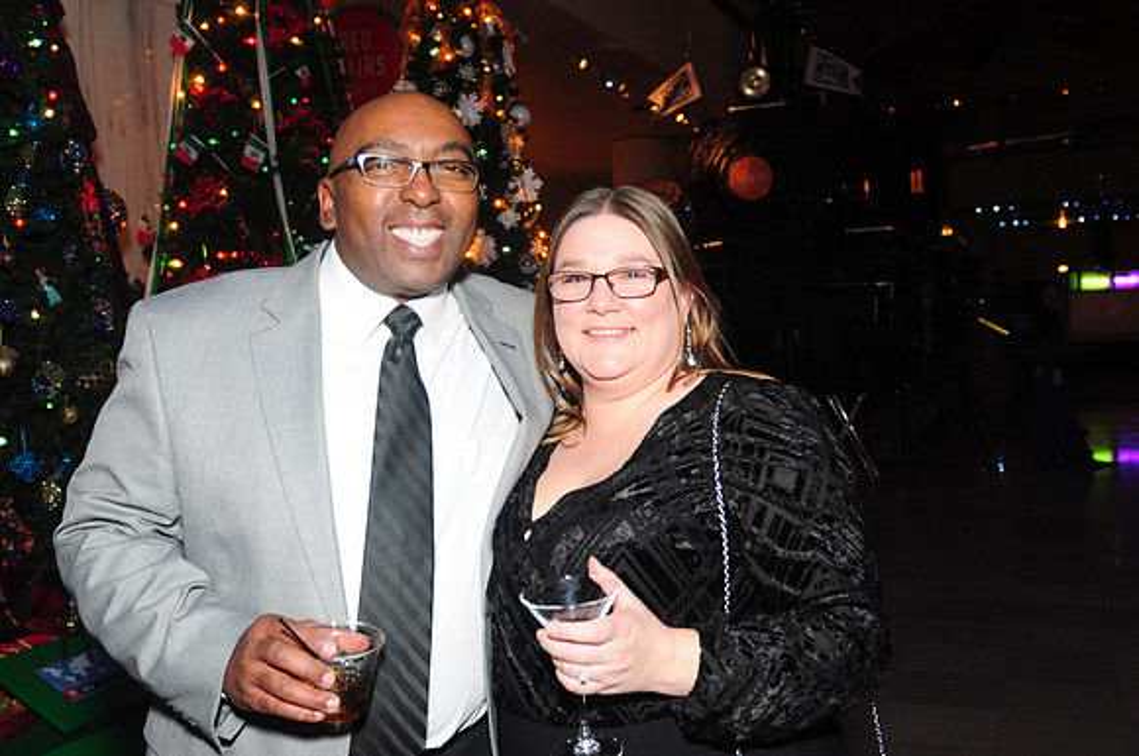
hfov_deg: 53.2
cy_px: 378
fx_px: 1137
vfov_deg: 36.8
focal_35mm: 36
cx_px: 570
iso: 640
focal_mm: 24
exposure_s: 1/60
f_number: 4
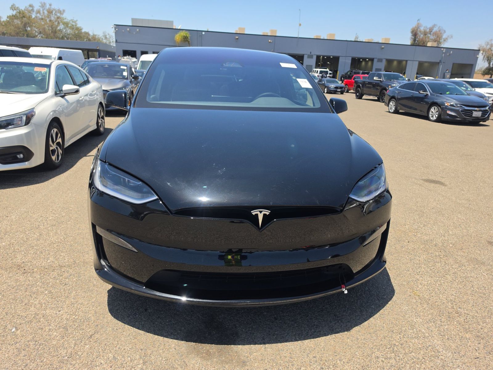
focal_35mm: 23
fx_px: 328
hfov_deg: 73.9
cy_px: 185
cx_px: 246
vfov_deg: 58.9
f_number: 1.4
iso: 64
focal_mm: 6.5
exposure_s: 1/4055
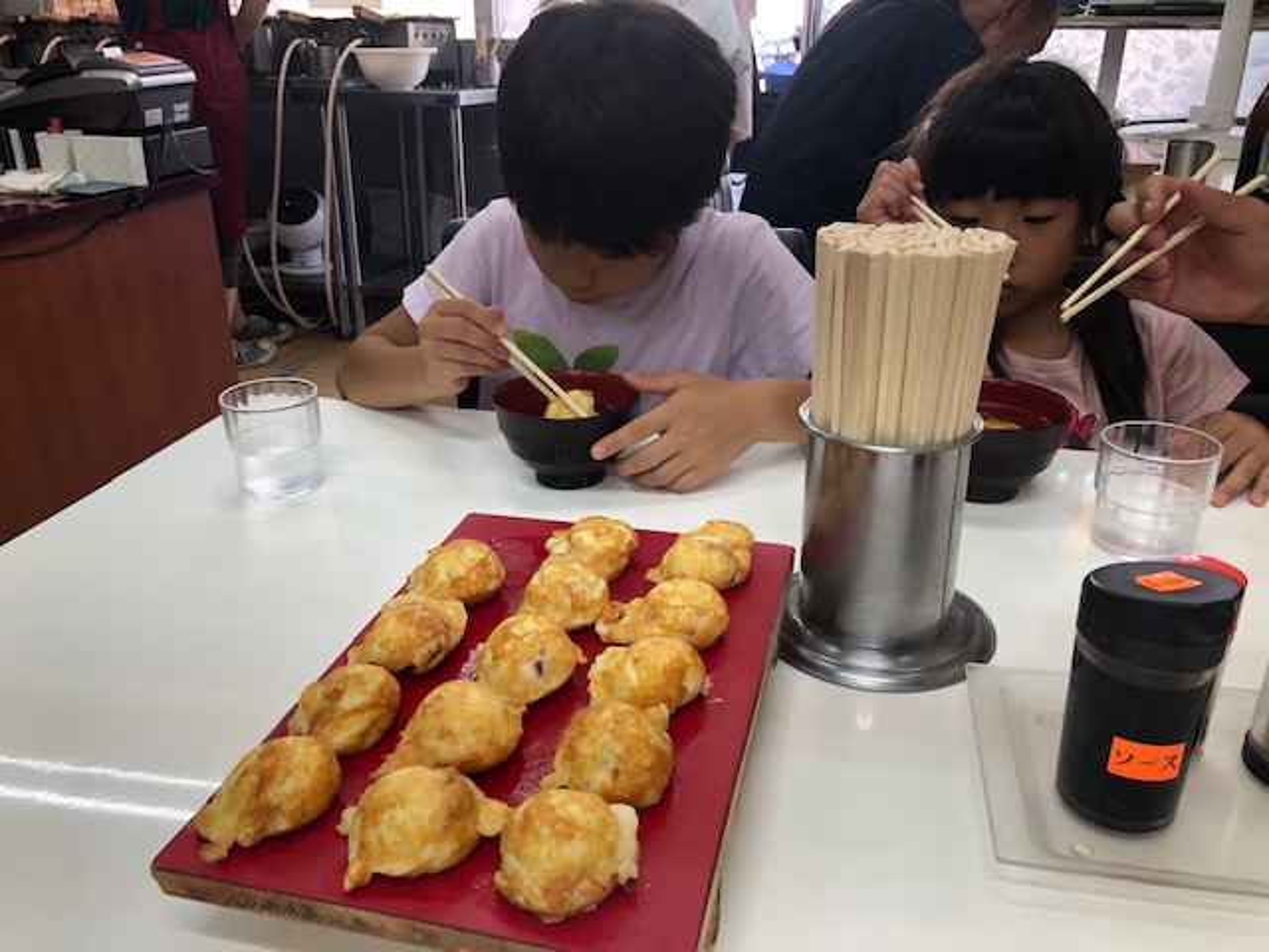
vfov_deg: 49.7
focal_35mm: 28
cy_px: 476
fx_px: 1026
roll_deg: -0.6
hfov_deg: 63.4
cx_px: 634
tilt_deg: -24.4
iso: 50
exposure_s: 1/120
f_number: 1.8
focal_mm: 3.99
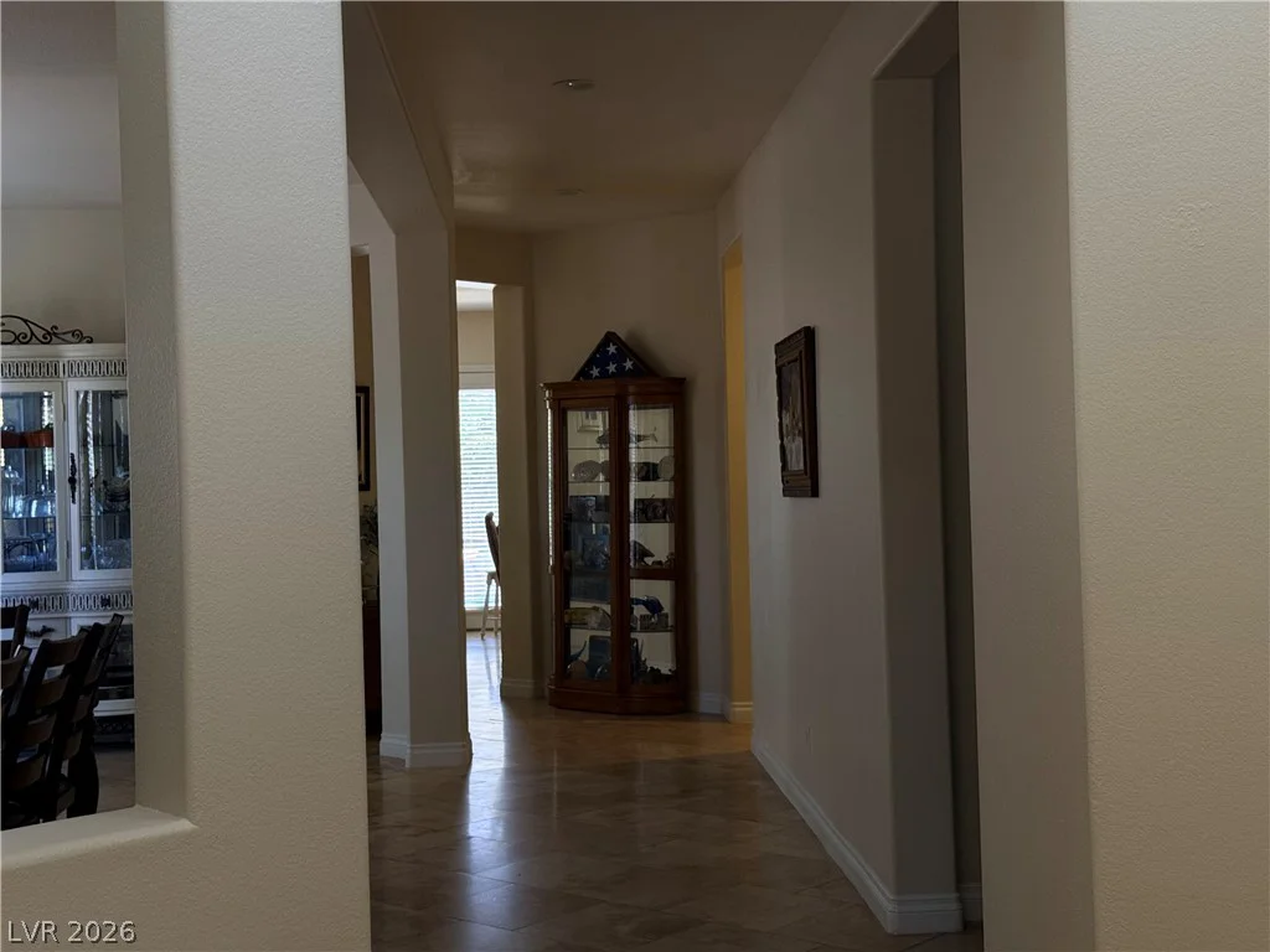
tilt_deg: +0.1
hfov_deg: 39.7
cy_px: 476
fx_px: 1761
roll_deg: +1.6
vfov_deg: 30.3
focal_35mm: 48
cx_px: 635
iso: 125
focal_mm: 6.76
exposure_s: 1/60
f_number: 1.78
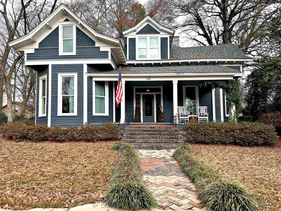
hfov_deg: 65.3
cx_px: 136
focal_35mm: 27
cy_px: 105
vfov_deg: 51.4
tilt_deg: +4.0
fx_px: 219
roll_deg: +0.6
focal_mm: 5.7
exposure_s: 1/797
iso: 50
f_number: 1.5
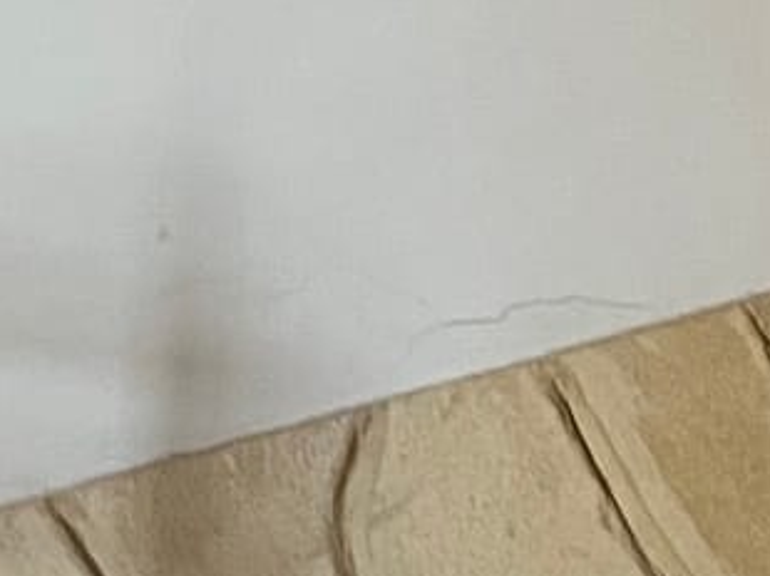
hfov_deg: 10.6
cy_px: -439
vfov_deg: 8.3
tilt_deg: +0.2
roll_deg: -2.6
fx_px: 3823
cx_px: -760
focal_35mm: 172
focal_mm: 5.7
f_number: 1.5
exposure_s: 1/33
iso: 500
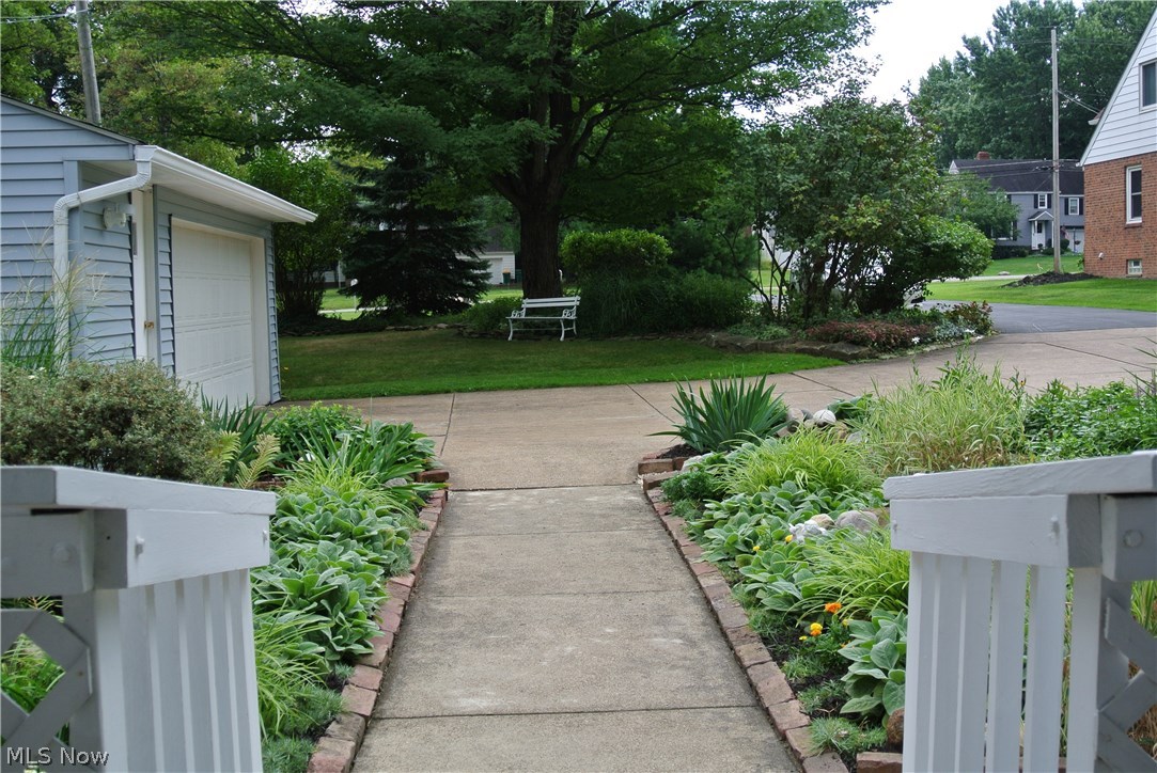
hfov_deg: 44.5
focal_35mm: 44
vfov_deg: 30.6
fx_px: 1415
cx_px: 578
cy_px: 386
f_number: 4.2
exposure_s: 1/320
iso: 100
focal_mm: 16.3
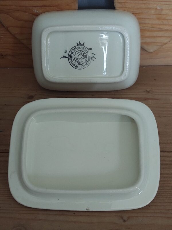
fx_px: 159
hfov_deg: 56.8
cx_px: 86
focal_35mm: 24
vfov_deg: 71.6
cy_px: 115
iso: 250
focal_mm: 5.23
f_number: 1.8
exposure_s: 1/50
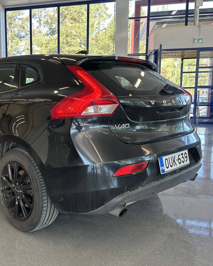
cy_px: 133
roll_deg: +0.2
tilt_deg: -7.8
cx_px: 46
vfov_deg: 52.8
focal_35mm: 34
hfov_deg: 41.7
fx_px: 268
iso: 40
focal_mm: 5.7
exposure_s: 1/100
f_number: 1.5
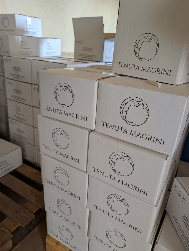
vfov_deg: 71.5
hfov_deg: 56.9
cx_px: 94
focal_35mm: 24
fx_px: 174
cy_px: 126
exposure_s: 1/125
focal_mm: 6.9
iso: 310
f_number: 1.68
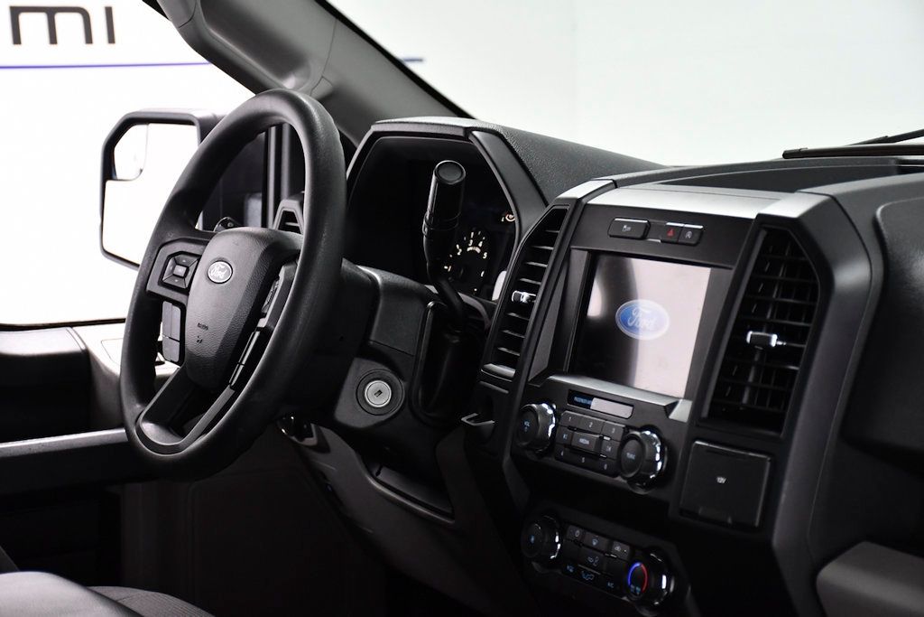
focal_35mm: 78
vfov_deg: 17.5
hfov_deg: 26.0
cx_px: 462
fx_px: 2002
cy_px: 308
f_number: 4.8
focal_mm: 52
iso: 2500
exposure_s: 1/160
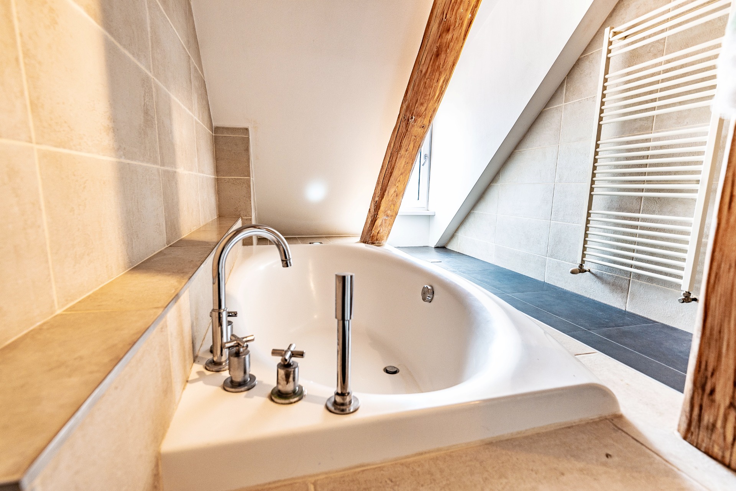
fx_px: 348
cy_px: 246
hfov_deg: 93.3
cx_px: 368
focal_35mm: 17
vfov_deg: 70.5
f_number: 5.6
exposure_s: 1/15
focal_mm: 17
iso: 100
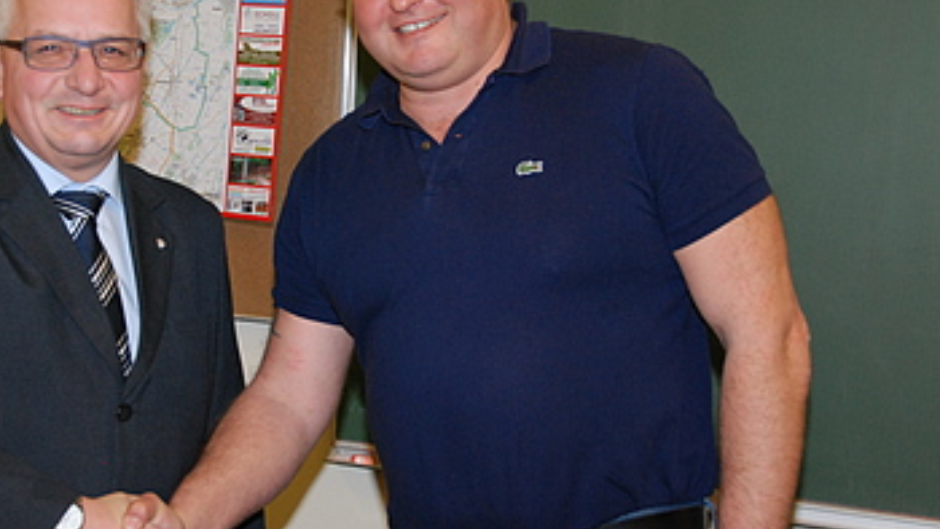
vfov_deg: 16.2
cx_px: 383
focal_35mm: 75
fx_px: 1862
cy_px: 256
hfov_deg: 28.3
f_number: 7.1
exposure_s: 1/60
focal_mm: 35
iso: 800
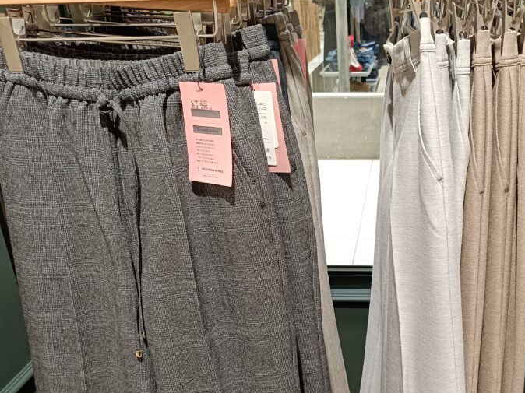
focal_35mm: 38
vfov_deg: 37.5
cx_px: 374
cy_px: 240
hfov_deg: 47.7
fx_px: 576
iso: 500
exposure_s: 1/50
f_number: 1.7
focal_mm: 4.7
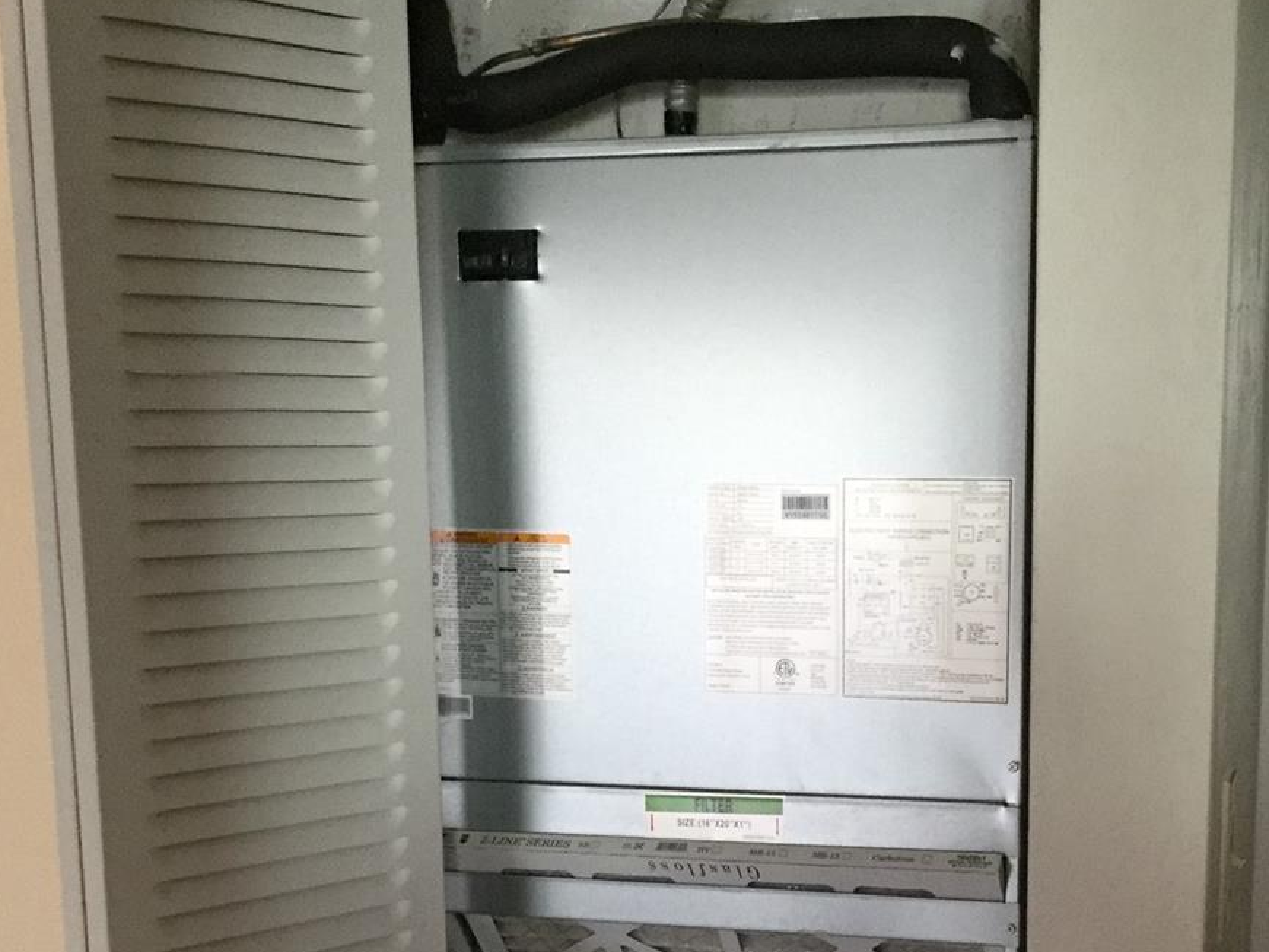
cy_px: 811
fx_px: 2090
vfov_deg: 25.1
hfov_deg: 33.5
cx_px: 830
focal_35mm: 57
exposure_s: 1/30
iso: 125
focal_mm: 3.3
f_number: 2.4
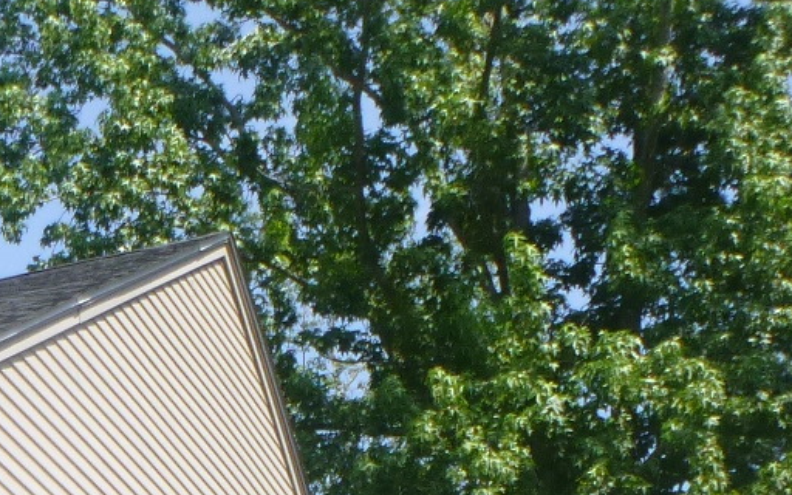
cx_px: -249
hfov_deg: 18.3
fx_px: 2288
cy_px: 967
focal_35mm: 106
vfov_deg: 11.3
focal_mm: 4.5
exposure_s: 1/320
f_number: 3.9
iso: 100
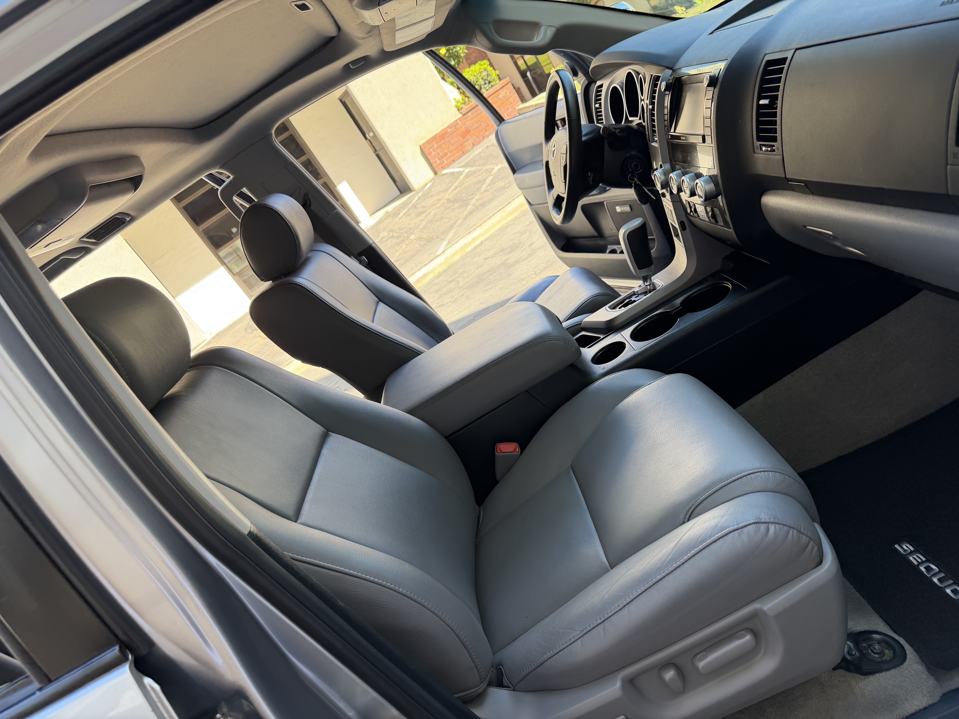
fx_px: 665
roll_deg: +35.8
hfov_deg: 71.6
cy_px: 360
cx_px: 480
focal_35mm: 24
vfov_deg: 56.8
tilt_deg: -16.4
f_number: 1.78
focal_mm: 6.76
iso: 64
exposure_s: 1/208
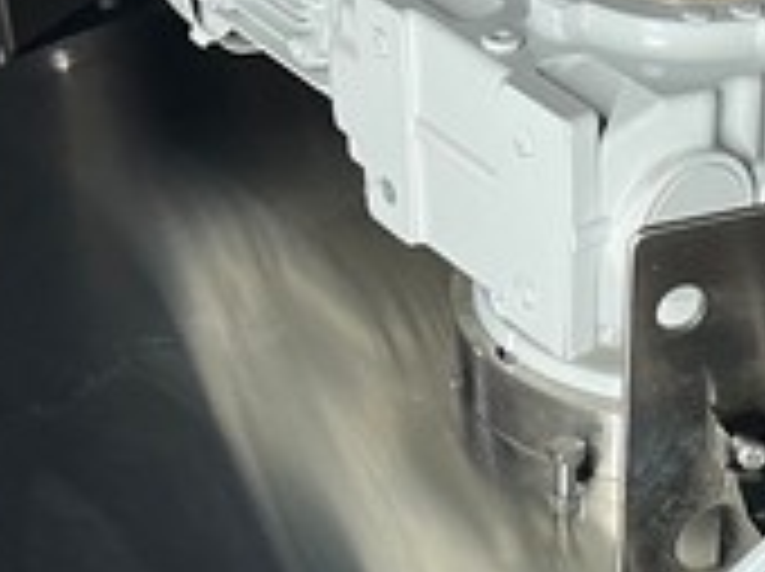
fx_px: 2163
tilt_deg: -41.0
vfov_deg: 14.7
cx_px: 724
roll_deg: -4.4
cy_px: 649
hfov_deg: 19.6
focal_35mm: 98
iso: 200
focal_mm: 5.7
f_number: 1.5
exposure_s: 1/60
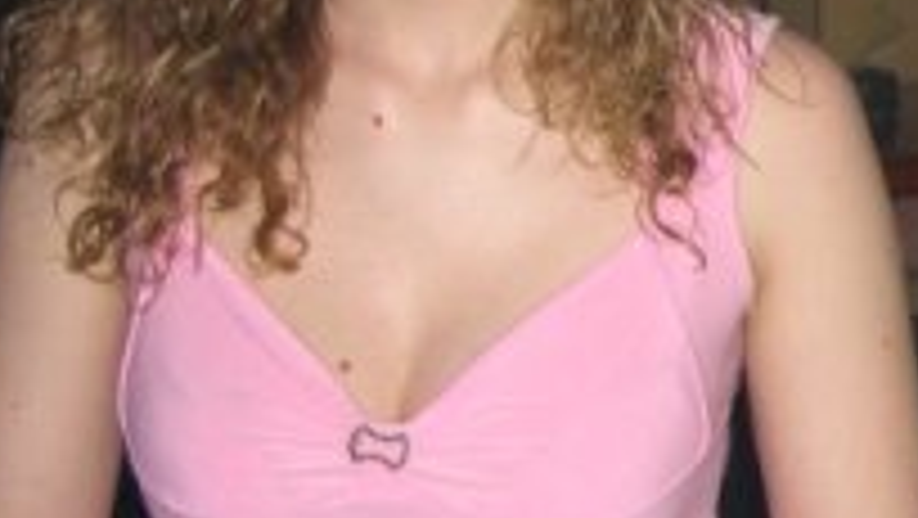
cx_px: 1287
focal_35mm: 122
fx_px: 2971
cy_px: 72
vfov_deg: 9.9
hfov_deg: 16.3
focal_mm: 7.9
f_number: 2.8
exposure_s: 1/60
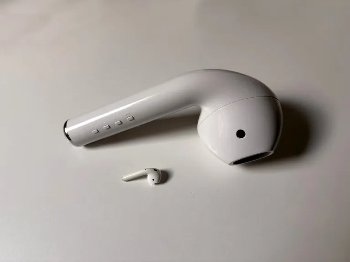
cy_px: 131
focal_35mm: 26
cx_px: 175
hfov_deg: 67.3
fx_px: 263
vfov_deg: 53.1
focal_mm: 5.96
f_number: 1.6
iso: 32
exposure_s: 1/121
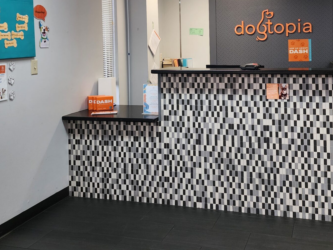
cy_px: 62
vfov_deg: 32.3
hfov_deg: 42.8
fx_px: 423
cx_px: 198
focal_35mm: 44
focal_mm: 6.4
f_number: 1.8
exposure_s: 1/120
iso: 320
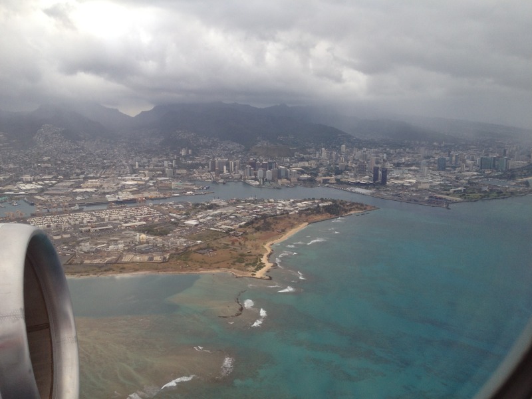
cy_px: 200
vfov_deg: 40.7
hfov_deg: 52.6
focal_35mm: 35
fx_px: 538
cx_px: 266
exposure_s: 1/186
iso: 50
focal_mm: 4.28
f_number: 2.4
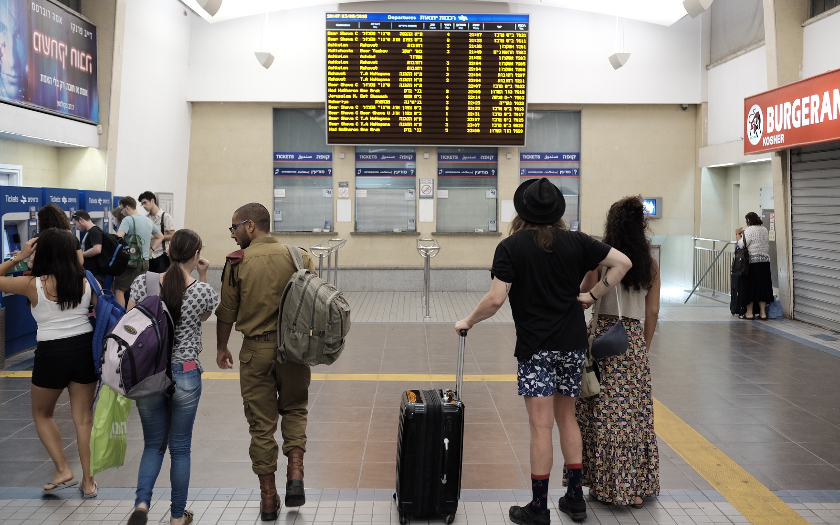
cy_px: 254
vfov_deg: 35.3
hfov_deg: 54.0
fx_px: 824
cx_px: 419
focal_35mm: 36
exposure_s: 1/100
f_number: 2.2
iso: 1250
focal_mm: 23
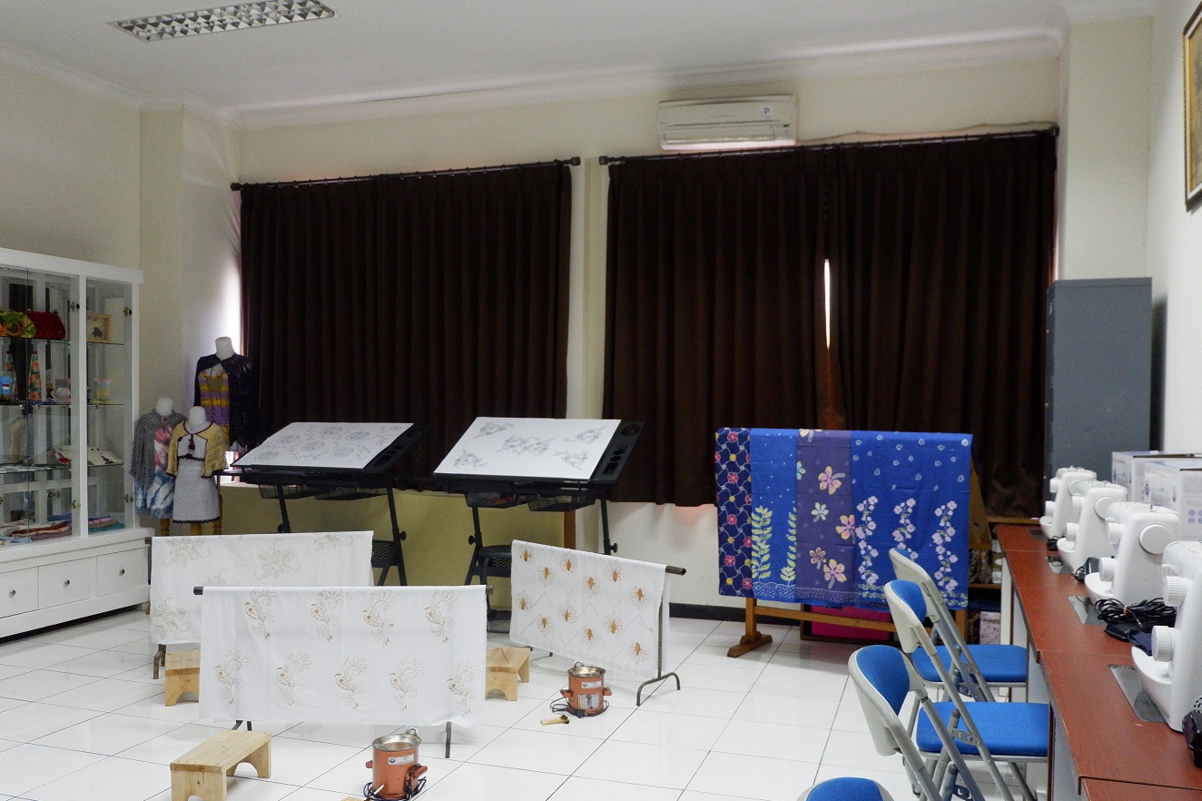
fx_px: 968
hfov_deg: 63.7
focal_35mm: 29
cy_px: 433
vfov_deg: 44.9
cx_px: 597
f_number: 3.5
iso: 3200
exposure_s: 1/140
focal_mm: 16
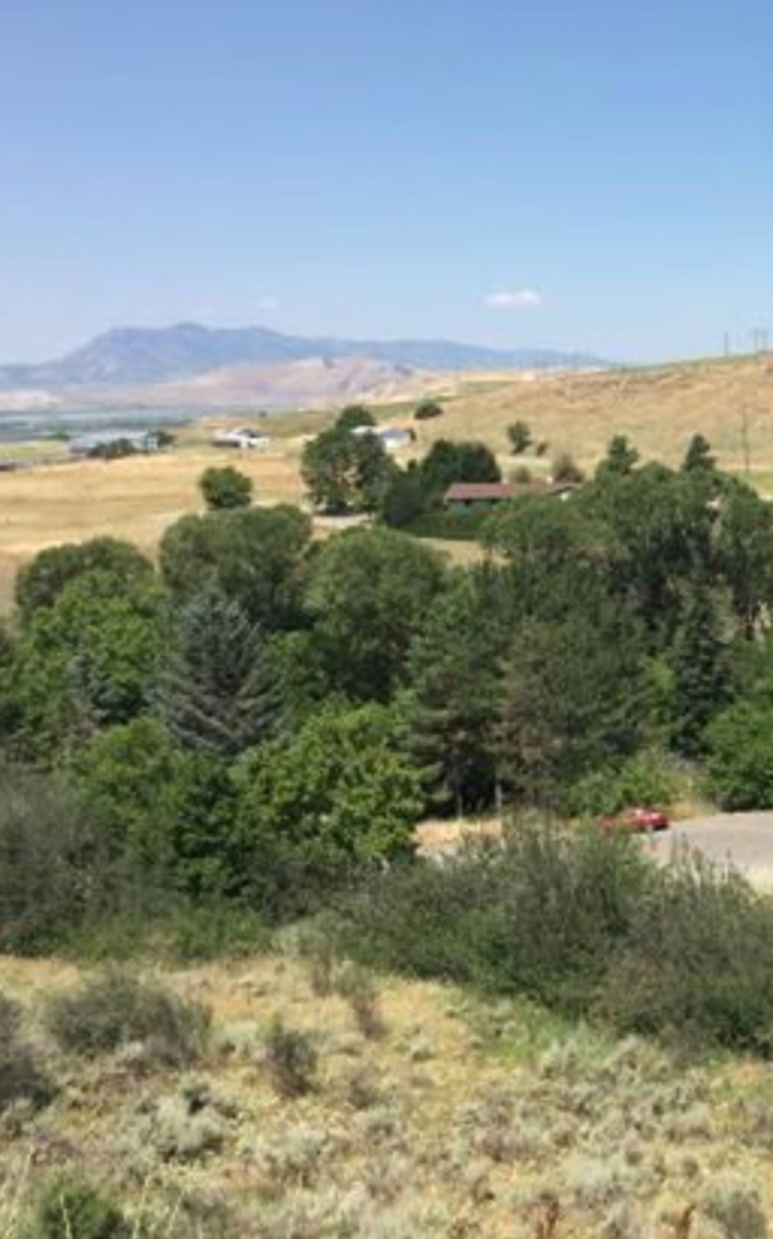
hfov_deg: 24.6
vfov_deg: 41.8
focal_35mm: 48
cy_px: 623
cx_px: 903
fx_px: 1619
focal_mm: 4.15
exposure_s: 1/1721
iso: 32
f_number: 2.2
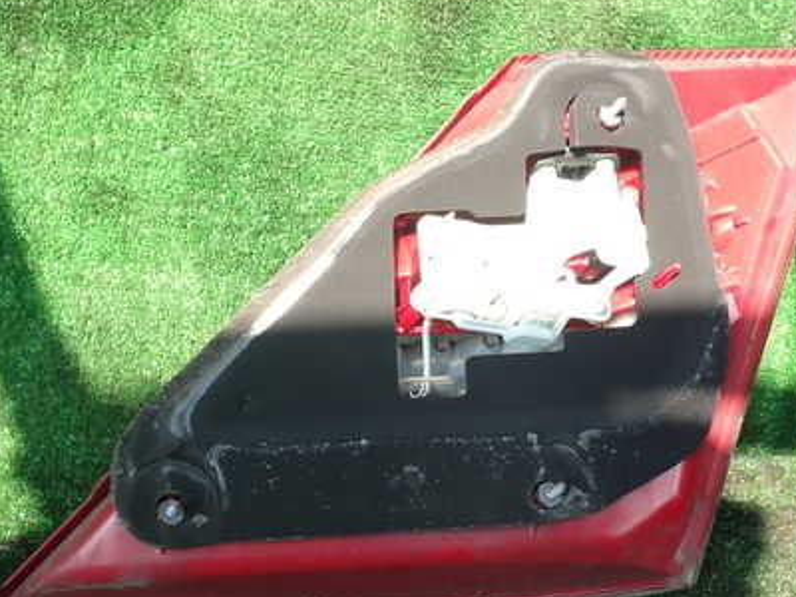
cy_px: 291
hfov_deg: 42.1
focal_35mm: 45
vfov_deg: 32.2
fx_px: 1035
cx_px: 402
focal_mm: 5.4
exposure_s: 1/160
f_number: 3.2
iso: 100
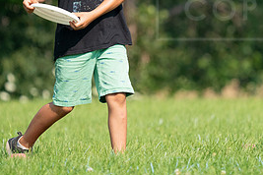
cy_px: 25
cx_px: 250
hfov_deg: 2.6
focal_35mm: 794
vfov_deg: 1.7
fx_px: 5800
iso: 1600
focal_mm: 365
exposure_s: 1/4000
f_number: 6.3
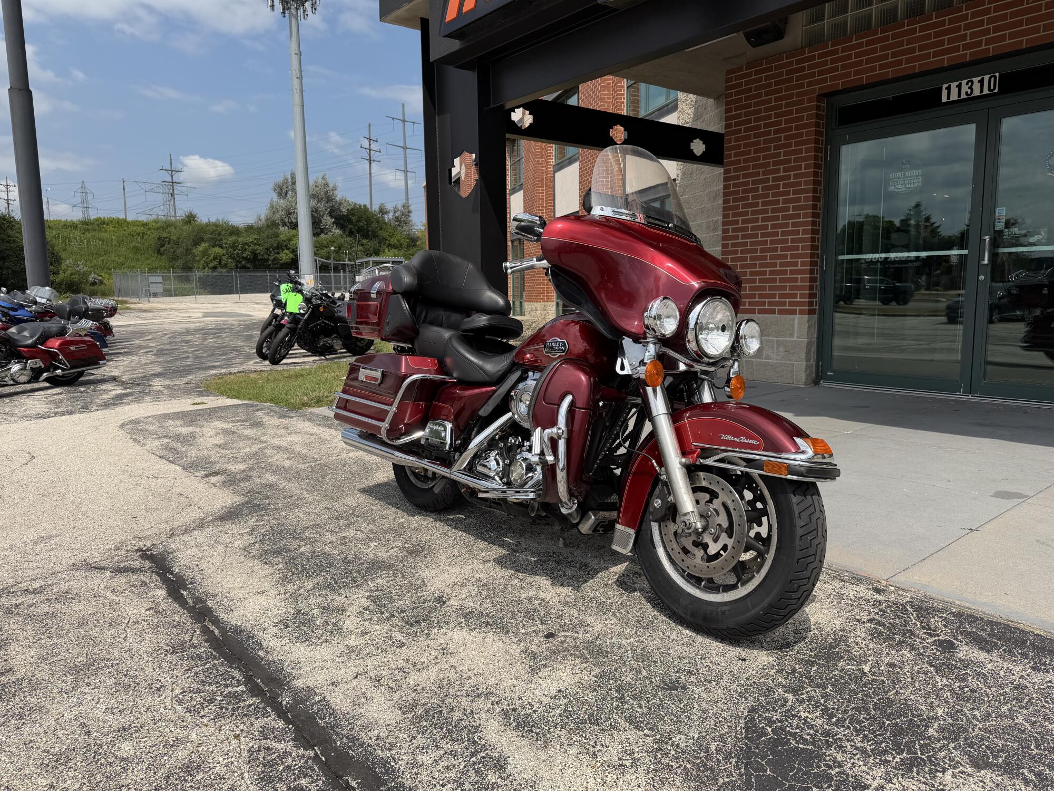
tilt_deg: -5.6
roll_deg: +1.4
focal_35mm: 24
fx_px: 731
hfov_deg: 71.6
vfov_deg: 56.8
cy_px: 396
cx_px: 527
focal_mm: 6.76
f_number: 1.78
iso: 80
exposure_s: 1/6711
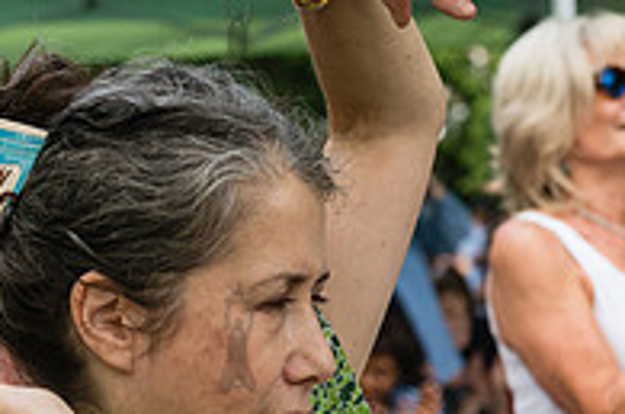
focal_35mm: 155
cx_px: 234
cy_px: 337
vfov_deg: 8.8
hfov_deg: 13.3
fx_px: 2684
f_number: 4
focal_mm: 52
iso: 640
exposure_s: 1/800
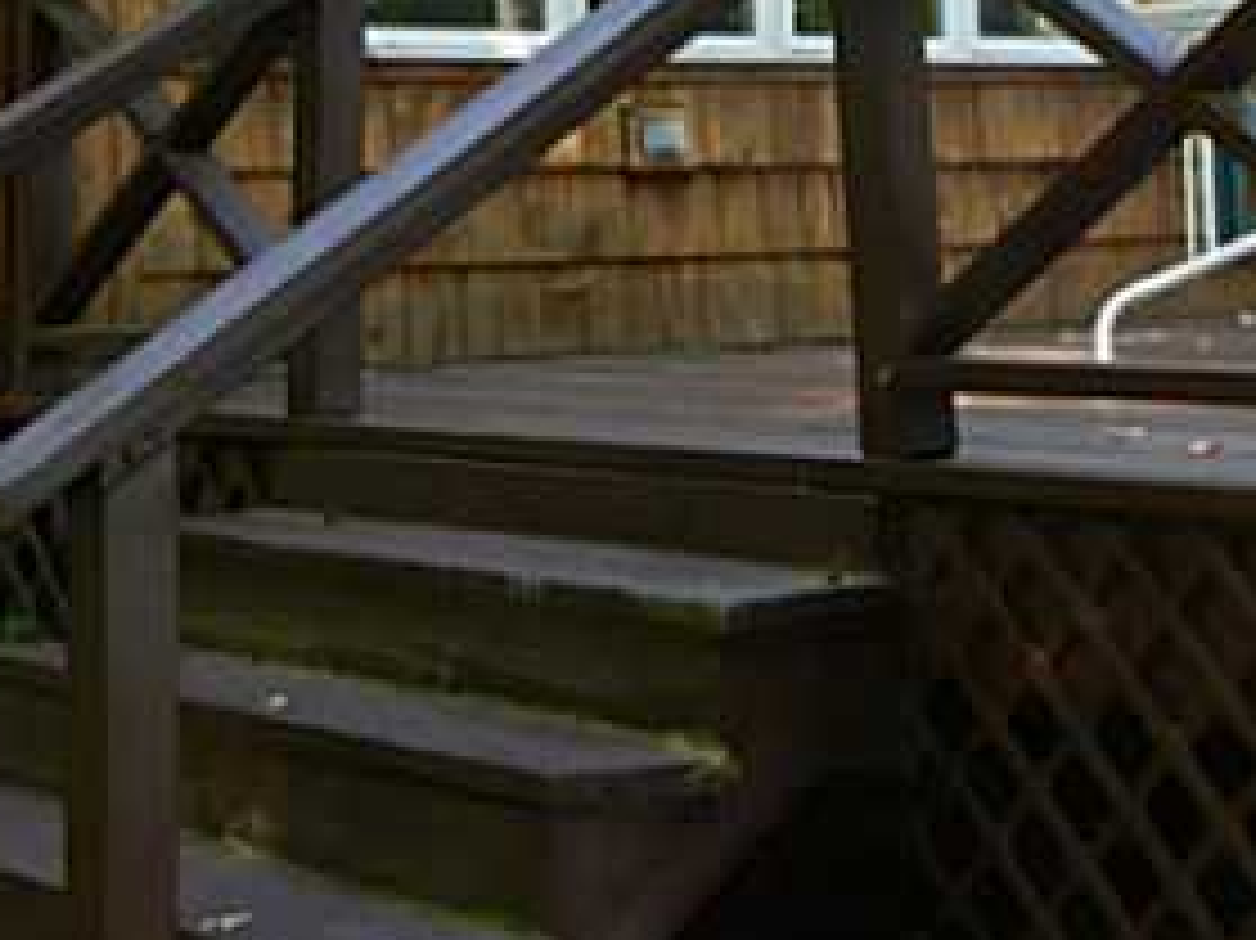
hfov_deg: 22.7
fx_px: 3119
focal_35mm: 86
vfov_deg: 16.1
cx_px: 720
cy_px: -346
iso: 160
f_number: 3.5
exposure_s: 1/69.7
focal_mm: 5.4
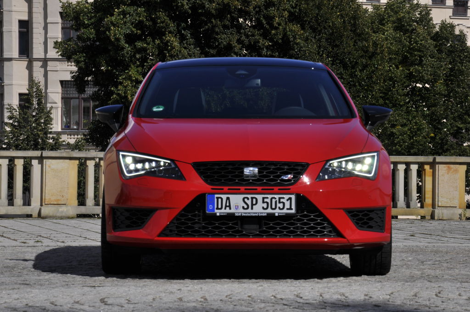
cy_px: 156
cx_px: 235
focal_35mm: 158
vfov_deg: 8.7
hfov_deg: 13.1
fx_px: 2054
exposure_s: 1/800
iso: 200
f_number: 14
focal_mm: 105
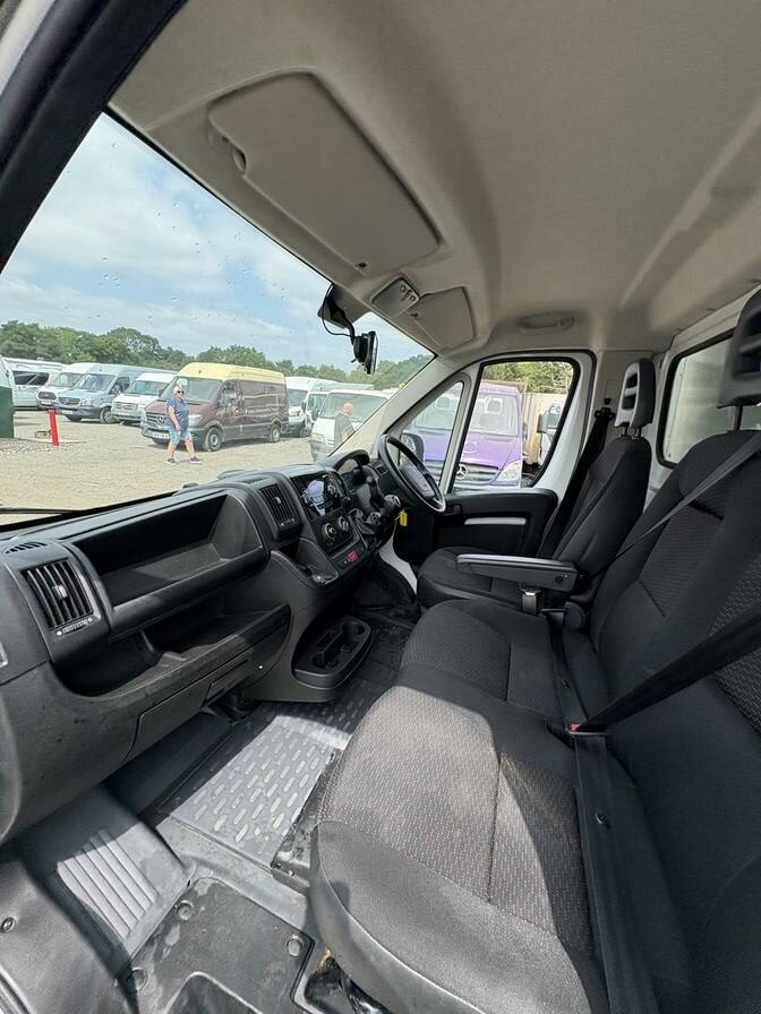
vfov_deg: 102.1
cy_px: 507
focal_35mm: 14
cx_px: 380
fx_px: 410
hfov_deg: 85.7
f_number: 2.2
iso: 64
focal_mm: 2.22
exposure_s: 1/727
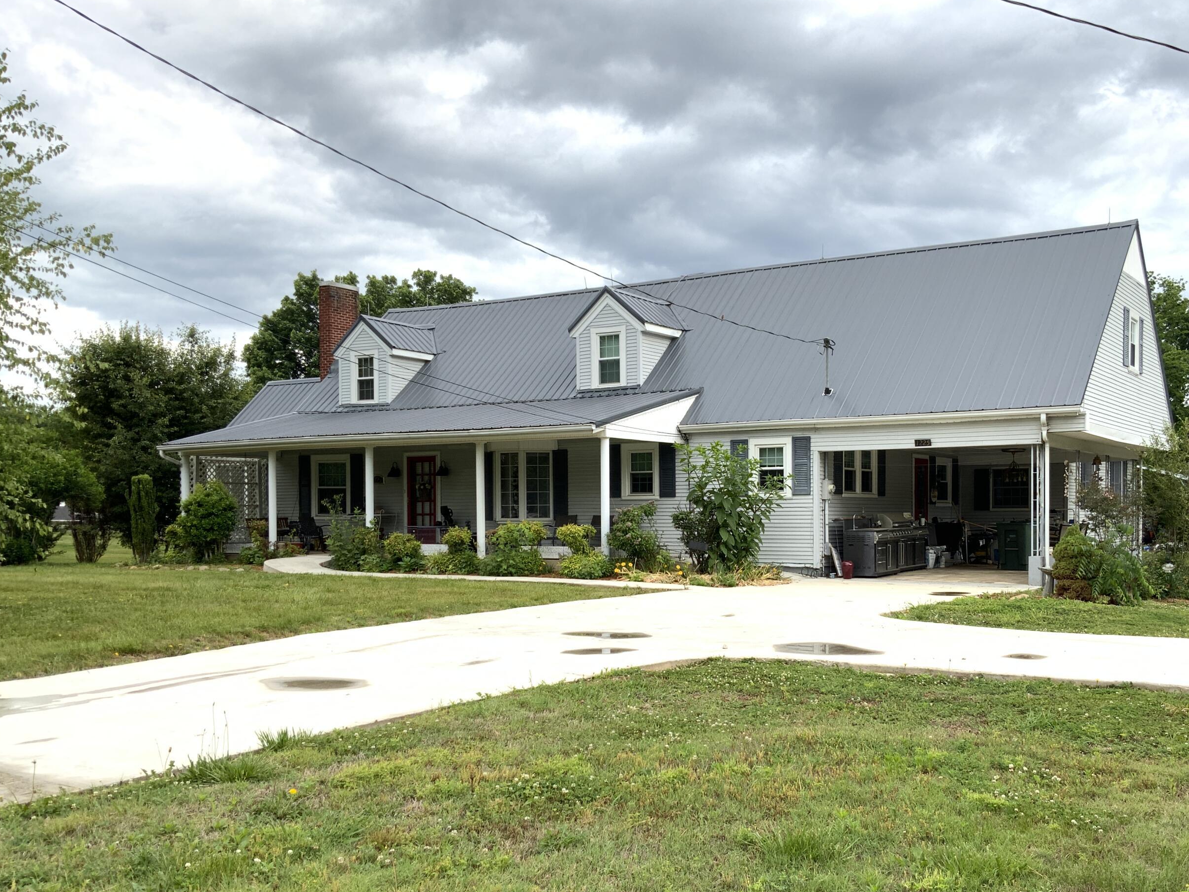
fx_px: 1237
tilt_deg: -2.2
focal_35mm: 36
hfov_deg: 51.1
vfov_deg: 39.5
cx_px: 707
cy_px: 539
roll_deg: -1.2
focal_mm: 3
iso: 16
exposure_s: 1/599
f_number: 1.8
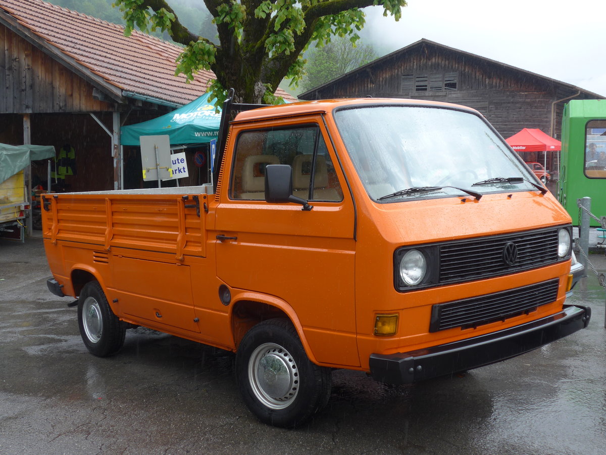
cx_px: 303
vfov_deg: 32.9
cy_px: 228
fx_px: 770
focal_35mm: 44
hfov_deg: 42.9
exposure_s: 1/200
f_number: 2.8
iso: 80
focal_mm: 9
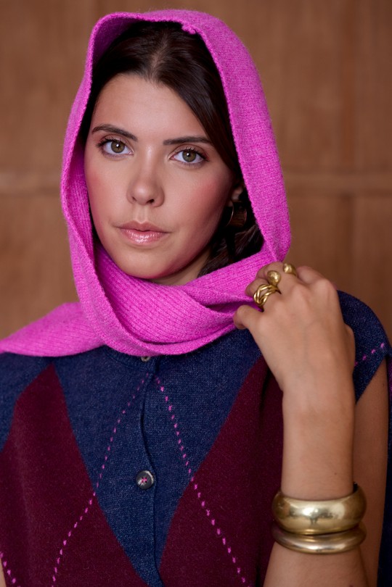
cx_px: 196
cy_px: 294
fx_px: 1143
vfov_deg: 28.8
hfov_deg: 19.5
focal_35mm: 70
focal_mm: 70
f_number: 4
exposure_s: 1/250
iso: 640
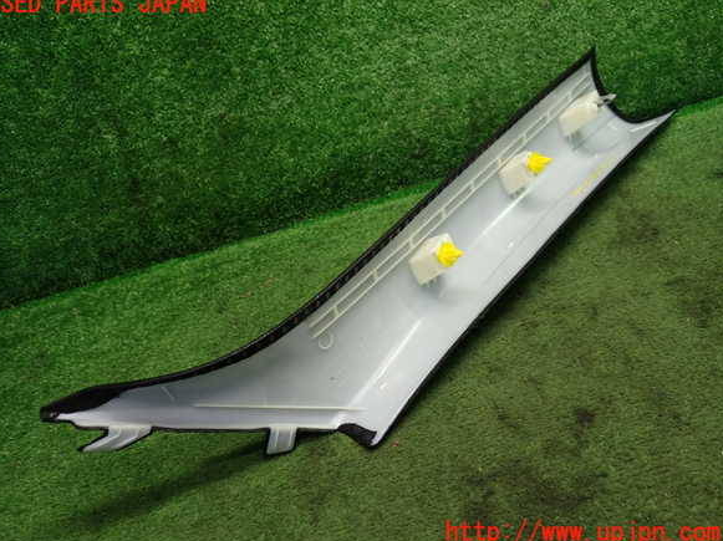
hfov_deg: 58.4
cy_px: 269
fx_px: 647
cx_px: 353
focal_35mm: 31
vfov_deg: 45.4
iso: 200
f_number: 2.3
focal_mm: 5.4
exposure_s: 1/50
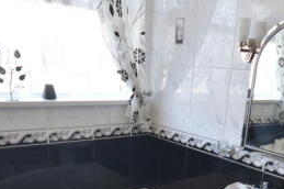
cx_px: 181
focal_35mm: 38
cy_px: 187
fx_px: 299
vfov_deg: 32.3
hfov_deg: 50.1
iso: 400
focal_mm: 10
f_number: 4
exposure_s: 1/50
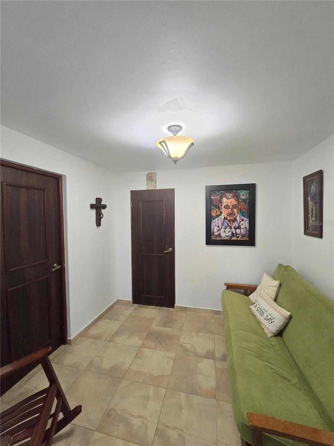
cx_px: 167
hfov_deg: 89.9
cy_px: 223
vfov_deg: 106.2
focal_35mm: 13
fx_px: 167
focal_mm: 2.2
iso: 640
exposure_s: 1/60
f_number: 2.2
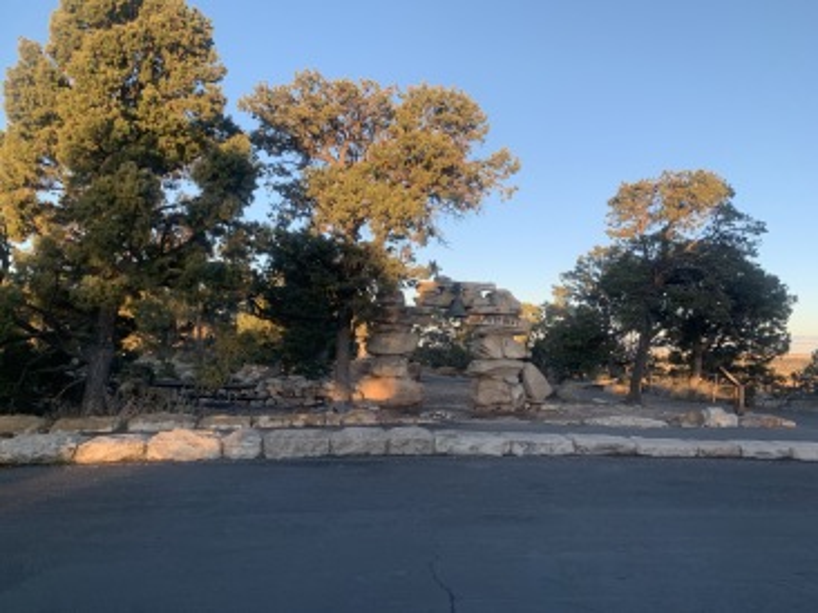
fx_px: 614
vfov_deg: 53.0
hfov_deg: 67.3
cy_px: 306
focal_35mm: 26
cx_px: 409
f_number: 1.8
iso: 25
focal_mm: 4.25
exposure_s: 1/186
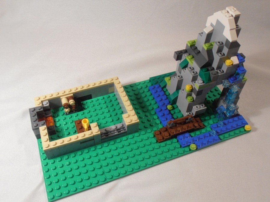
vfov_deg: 38.7
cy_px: 101
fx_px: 289
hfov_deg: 50.1
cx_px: 135
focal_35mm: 37
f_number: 3.9
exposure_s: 1/30
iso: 125
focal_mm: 6.61
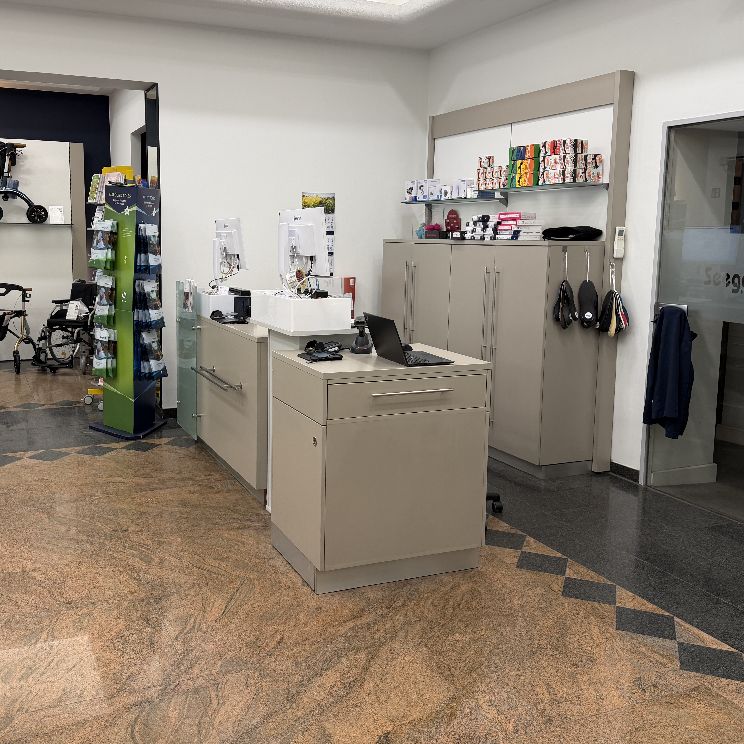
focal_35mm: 32
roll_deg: +1.0
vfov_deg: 51.0
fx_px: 778
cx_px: 299
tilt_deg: -6.5
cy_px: 327
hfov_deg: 50.8
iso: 100
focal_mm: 6.76
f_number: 1.78
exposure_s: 1/121
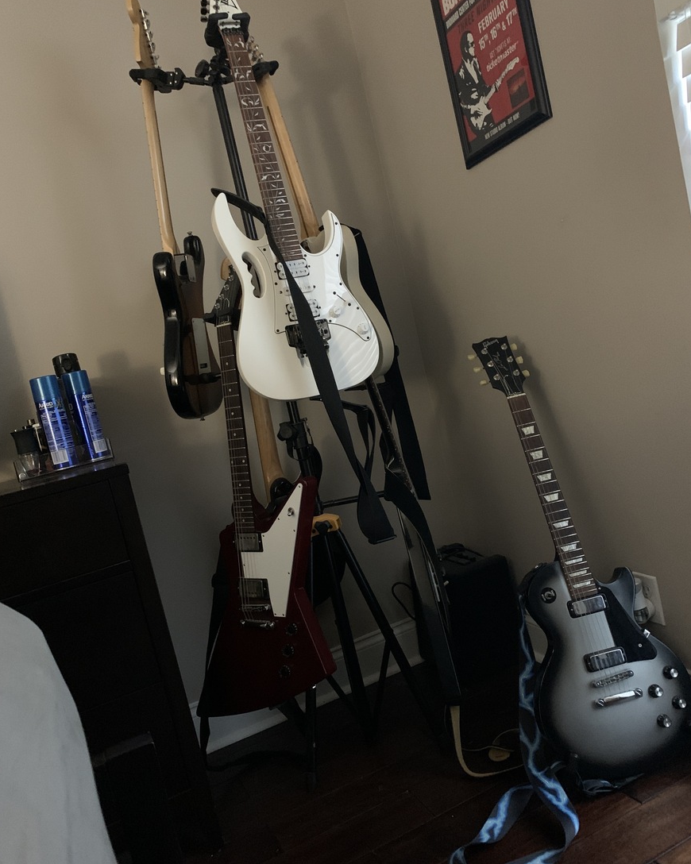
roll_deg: +13.5
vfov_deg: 62.2
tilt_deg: -5.4
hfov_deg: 51.5
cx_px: 347
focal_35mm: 28
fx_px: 716
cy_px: 426
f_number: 1.8
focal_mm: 4.25
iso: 800
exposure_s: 1/15
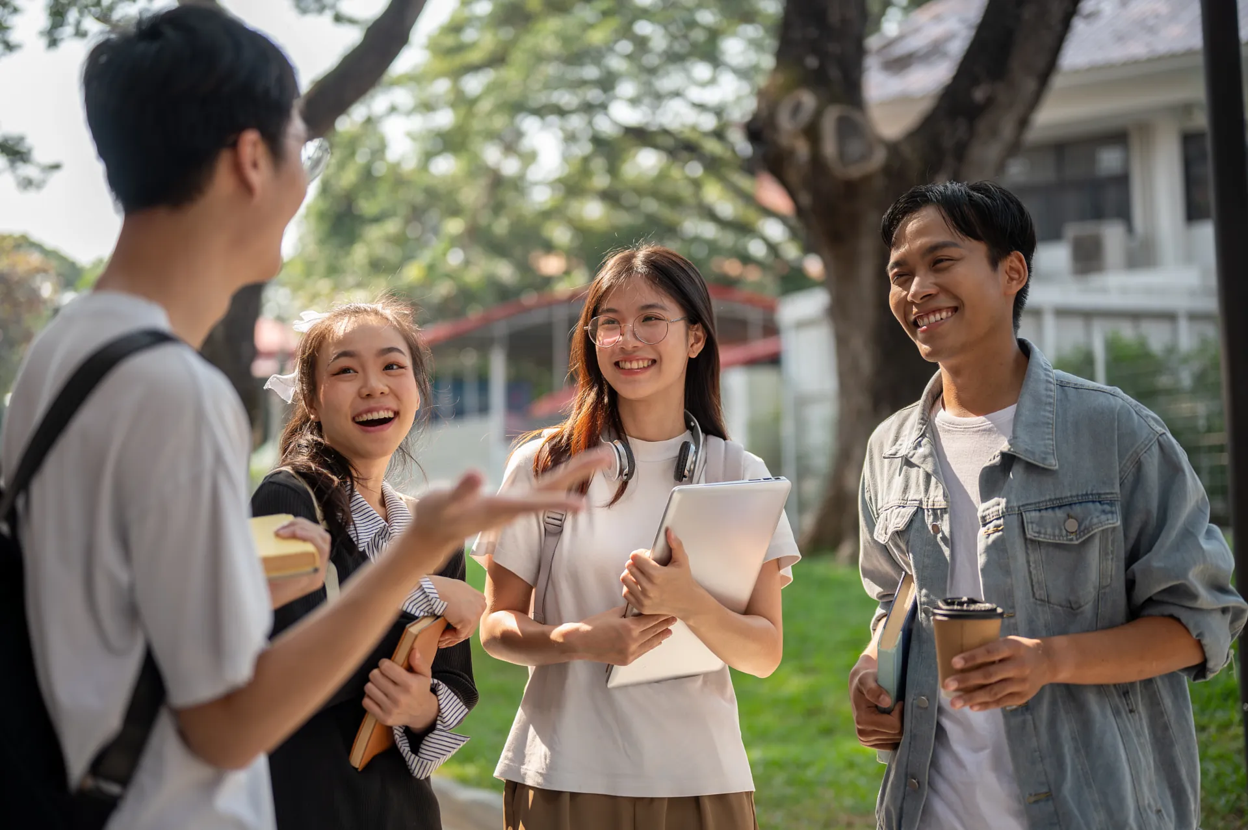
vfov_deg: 27.0
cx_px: 624
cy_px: 415
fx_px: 1732
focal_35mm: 50
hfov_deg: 39.6
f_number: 1.8
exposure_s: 1/1000
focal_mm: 50
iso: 100
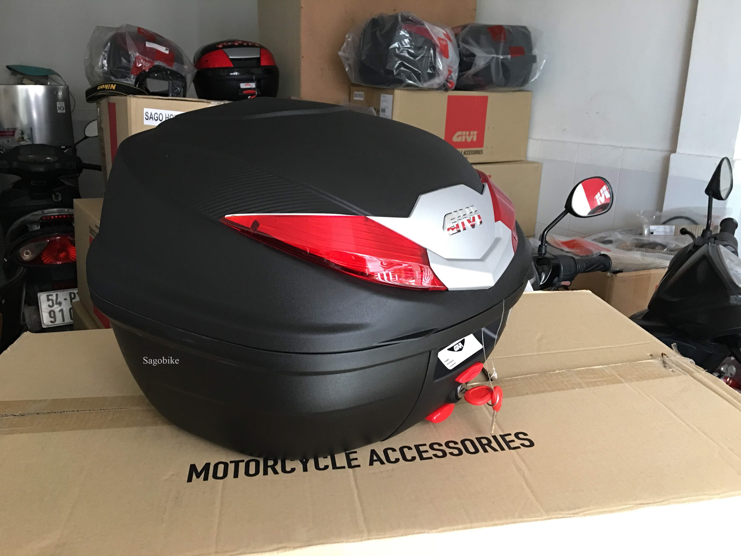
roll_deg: -1.1
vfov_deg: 48.2
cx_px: 370
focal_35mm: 29
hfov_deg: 61.7
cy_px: 278
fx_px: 621
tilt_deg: -14.9
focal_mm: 4.15
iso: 80
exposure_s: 1/10
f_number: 2.2
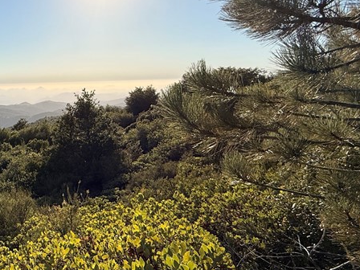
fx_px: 333
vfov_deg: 44.1
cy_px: 150
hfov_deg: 47.2
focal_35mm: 32
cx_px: -1
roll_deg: +1.2
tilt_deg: -11.9
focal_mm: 2.22
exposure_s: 1/3663
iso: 50
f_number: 2.2
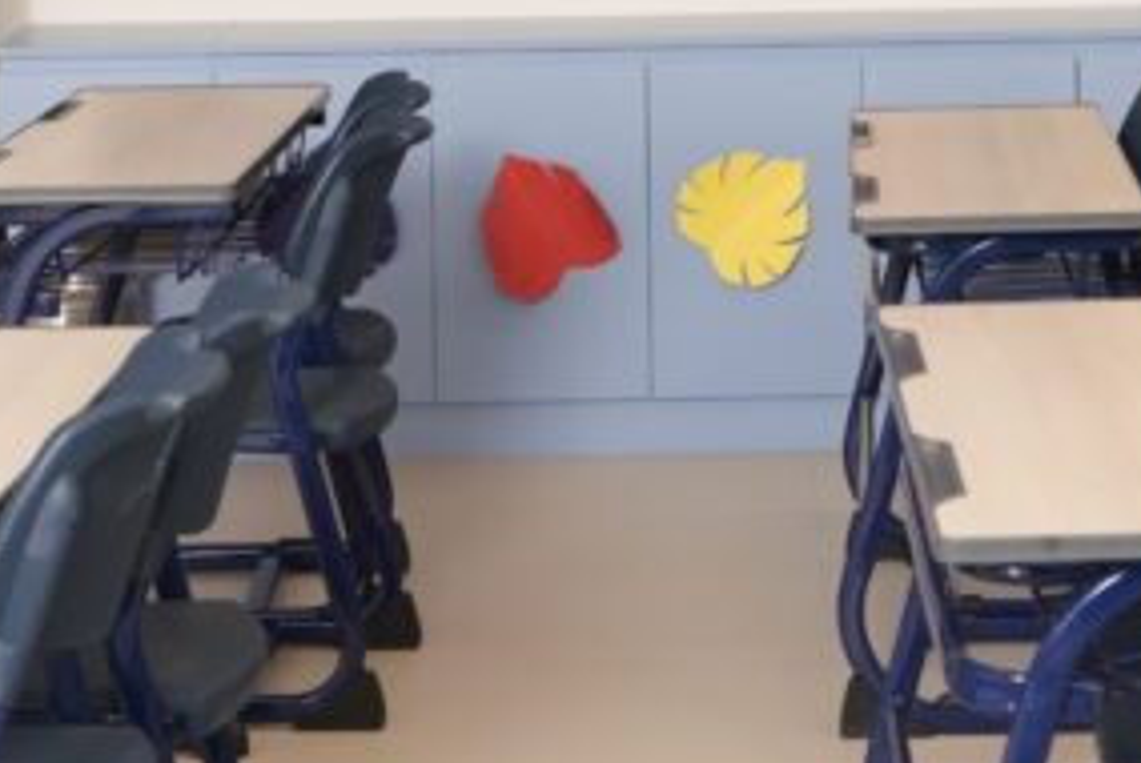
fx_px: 3998
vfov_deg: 10.6
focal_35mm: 126
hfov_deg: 16.2
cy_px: -283
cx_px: 816
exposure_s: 1/125
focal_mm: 35
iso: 800
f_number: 5.6
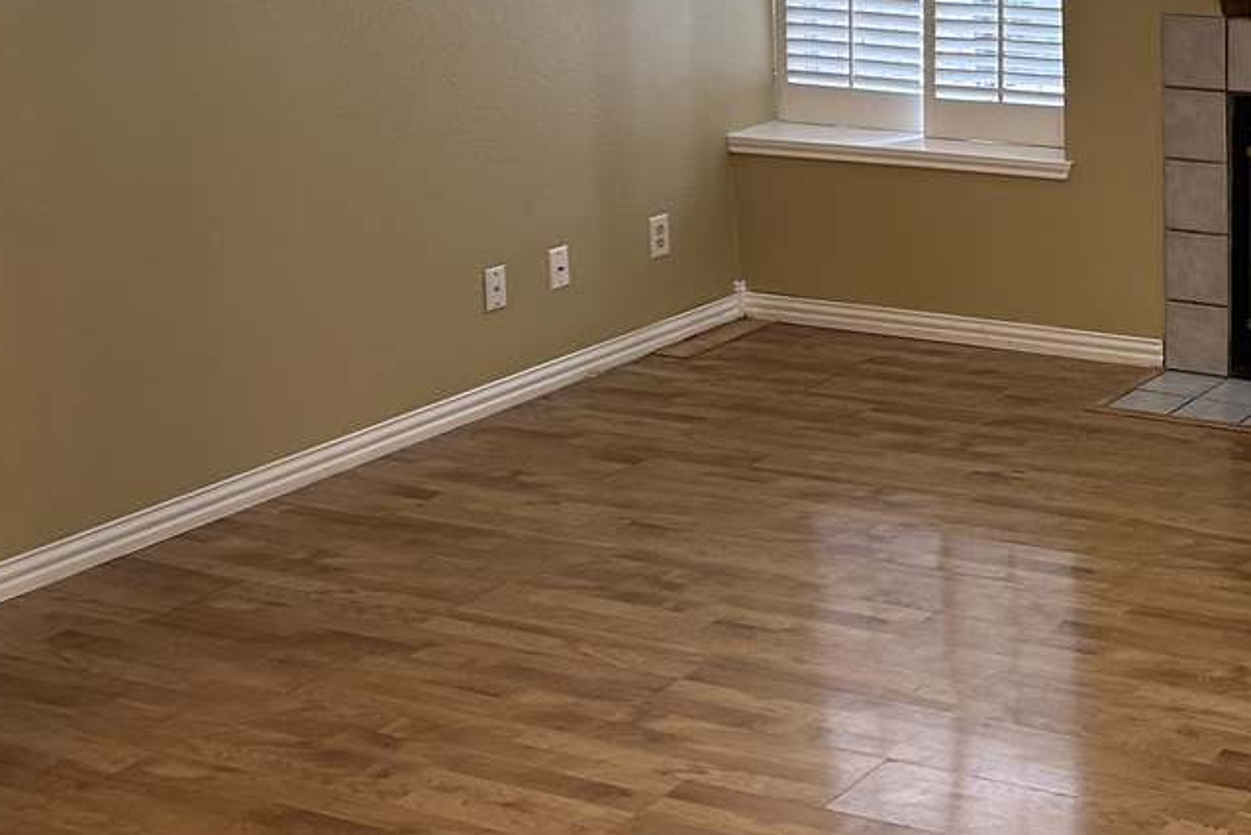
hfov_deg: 29.8
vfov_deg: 21.8
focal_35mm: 61
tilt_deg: -11.3
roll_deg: +0.2
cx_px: 1353
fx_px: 2121
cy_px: 98
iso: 160
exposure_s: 1/60
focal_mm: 5.7
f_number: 1.5
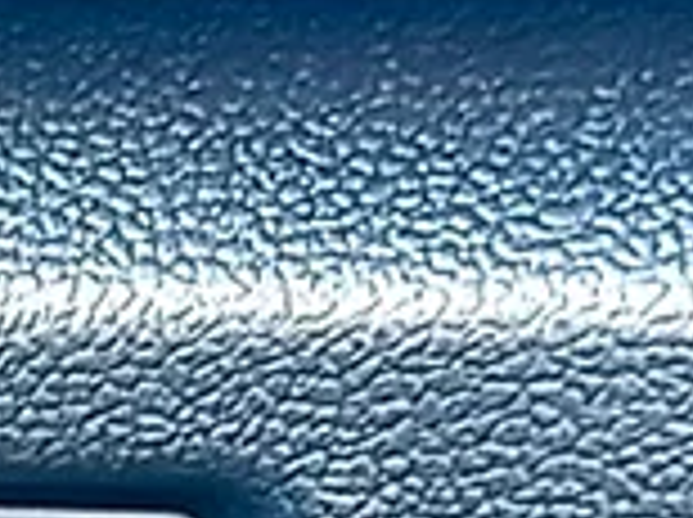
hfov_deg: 10.8
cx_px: -477
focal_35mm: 173
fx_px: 3458
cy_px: 637
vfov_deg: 8.5
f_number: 1.78
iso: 250
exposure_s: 1/40
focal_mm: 6.86
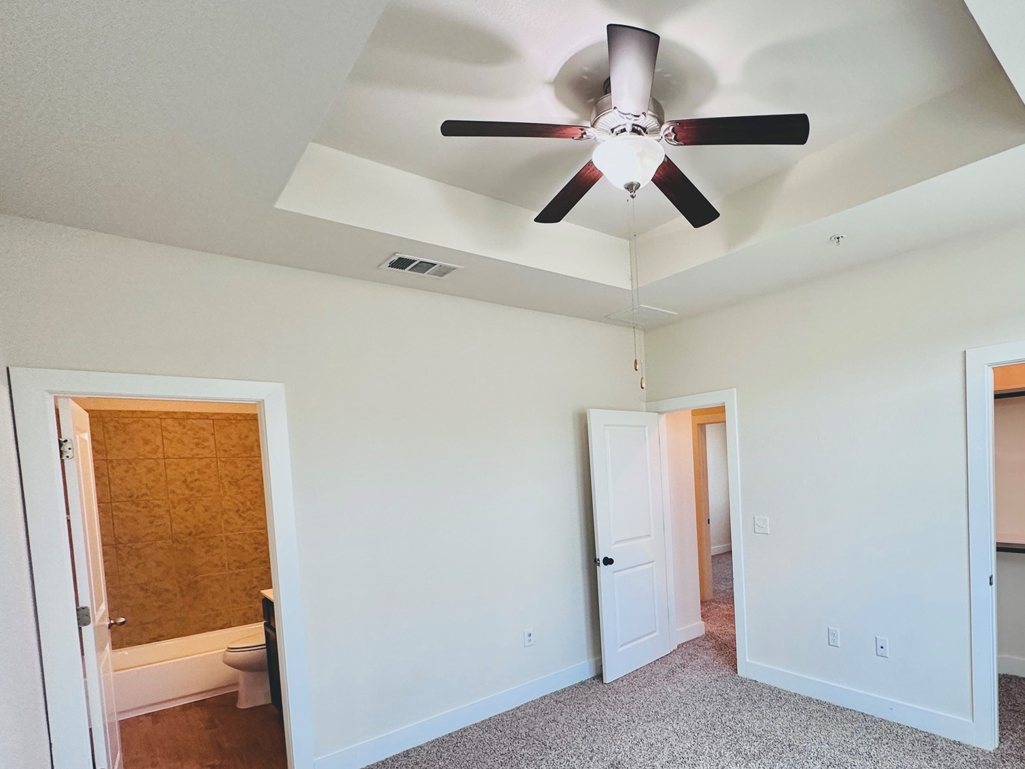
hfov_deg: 82.0
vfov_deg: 67.3
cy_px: 495
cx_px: 678
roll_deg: +3.1
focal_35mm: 19
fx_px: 563
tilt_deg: -3.3
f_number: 2.2
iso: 200
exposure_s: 1/120
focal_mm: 2.22
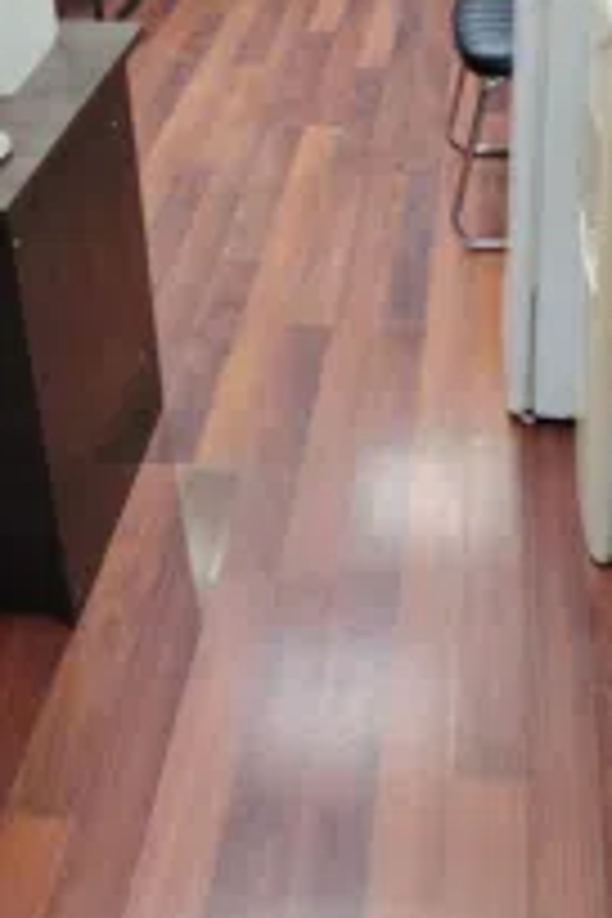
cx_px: 418
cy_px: 50
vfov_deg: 37.1
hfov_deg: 27.3
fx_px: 1249
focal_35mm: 49
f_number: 1.75
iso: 214
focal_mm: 5.25
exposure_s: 1/50
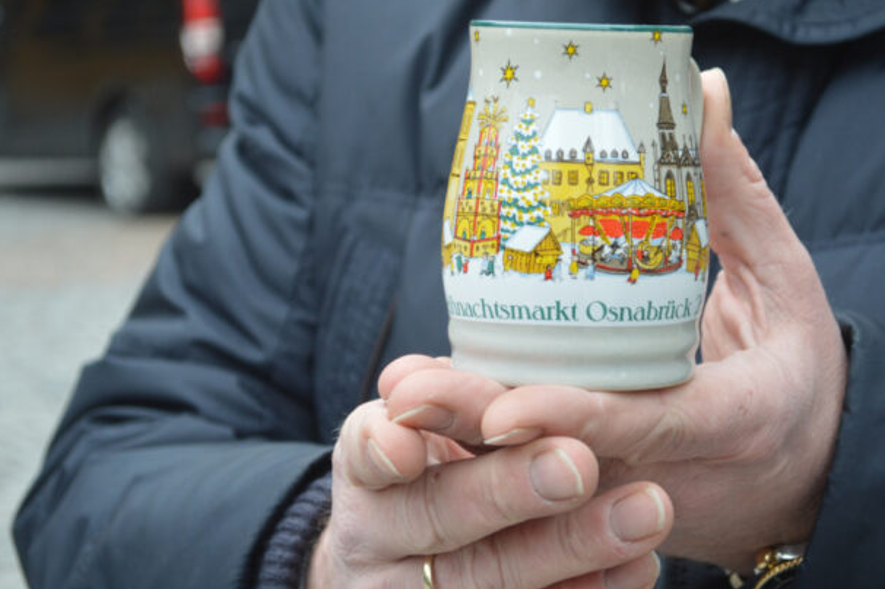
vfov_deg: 13.1
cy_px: 227
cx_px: 543
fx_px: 2570
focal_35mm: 105
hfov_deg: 19.5
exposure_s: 1/60
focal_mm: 55
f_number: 5.6
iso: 400
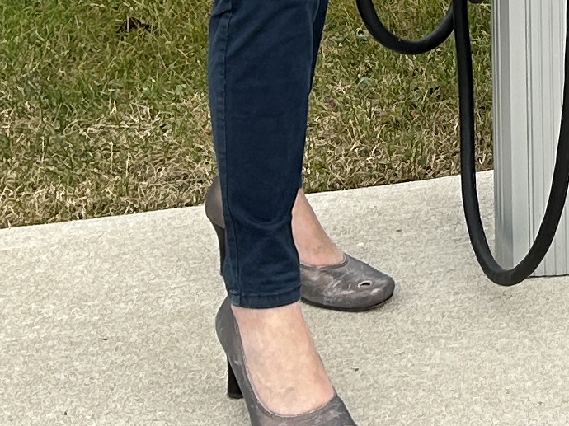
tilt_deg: -7.5
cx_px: 828
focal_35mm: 152
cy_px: -529
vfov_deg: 9.0
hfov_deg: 12.4
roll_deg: +1.5
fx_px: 2498
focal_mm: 5.7
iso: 50
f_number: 1.5
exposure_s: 1/658
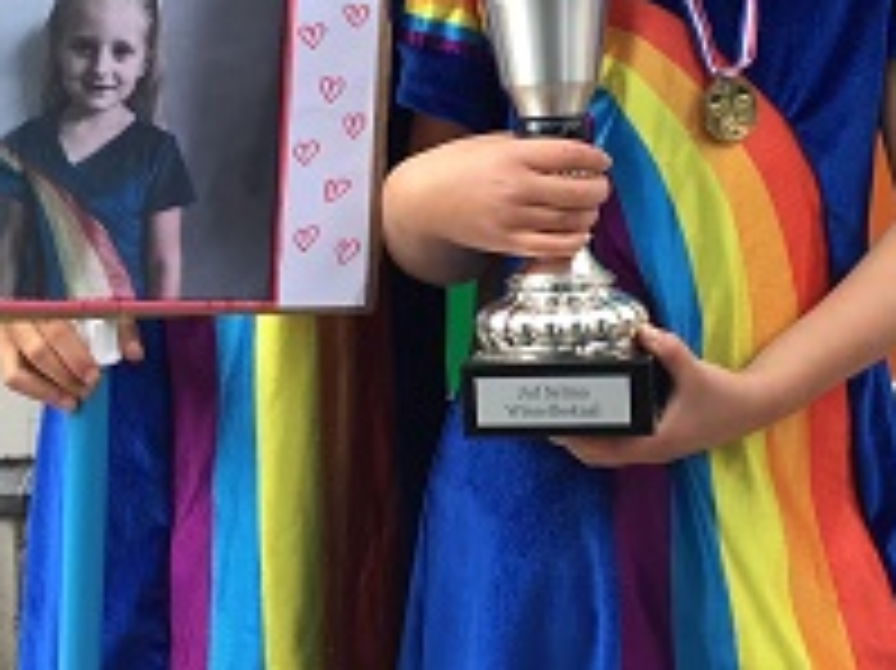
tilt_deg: -10.7
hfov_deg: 25.0
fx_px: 2018
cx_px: 459
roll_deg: -1.3
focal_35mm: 78
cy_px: 110
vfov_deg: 18.7
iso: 25
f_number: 2.4
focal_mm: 3.3
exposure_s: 1/123
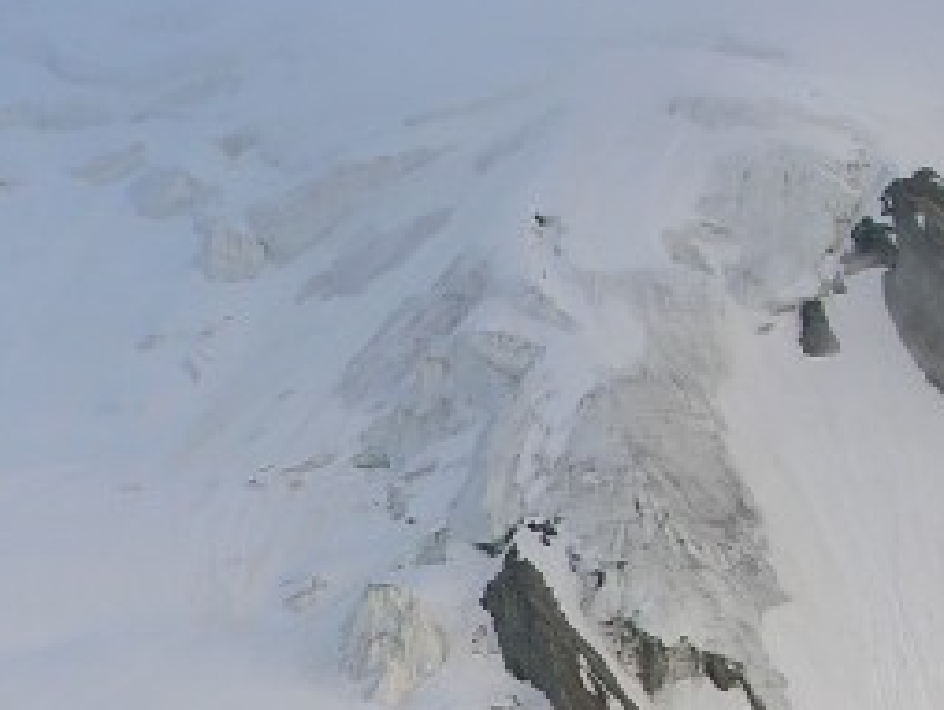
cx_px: 130
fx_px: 3849
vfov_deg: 10.5
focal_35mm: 141
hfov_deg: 13.9
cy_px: 691
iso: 50
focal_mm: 9
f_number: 4
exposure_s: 1/111
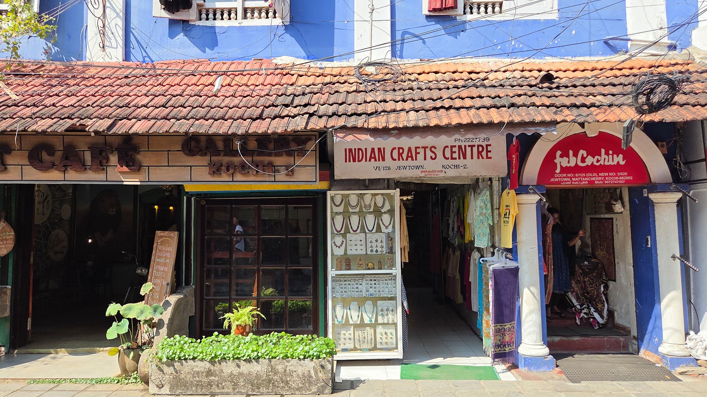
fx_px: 487
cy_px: 189
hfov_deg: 71.9
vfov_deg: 44.4
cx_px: 351
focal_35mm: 26
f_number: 1.8
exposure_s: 1/2490
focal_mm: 5.4
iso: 80
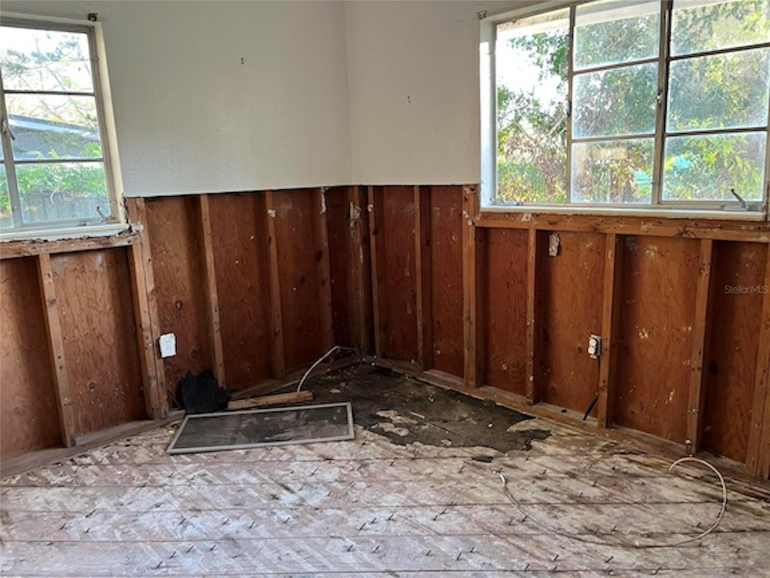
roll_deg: +2.0
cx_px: 385
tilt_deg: -10.4
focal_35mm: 26
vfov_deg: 53.1
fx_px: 578
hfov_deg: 67.3
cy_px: 289
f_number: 1.6
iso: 125
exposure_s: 1/60
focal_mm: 5.1
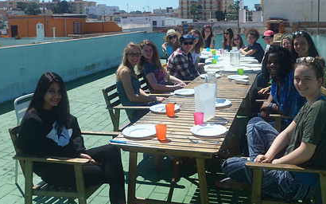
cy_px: 58
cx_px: 183
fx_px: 346
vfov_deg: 32.3
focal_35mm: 39
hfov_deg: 50.3
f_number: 9.4
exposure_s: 1/180
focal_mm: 4.9
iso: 80
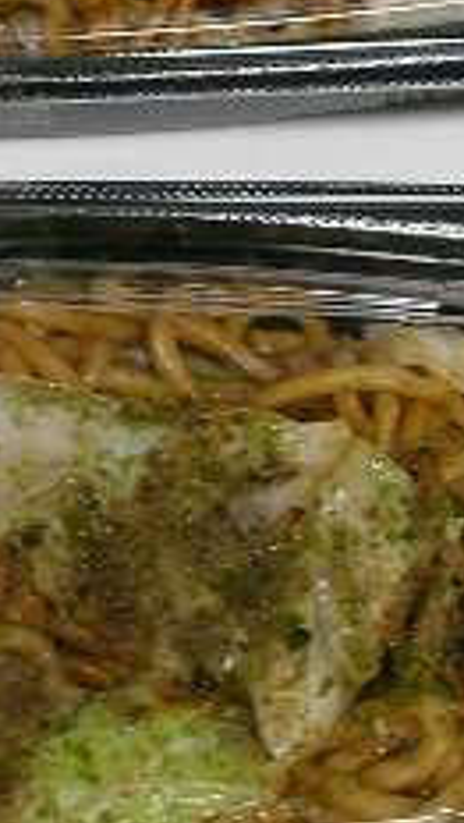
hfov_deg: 10.7
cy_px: 284
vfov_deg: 18.7
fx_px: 2486
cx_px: 191
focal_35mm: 114
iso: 100
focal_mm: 5.8
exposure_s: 1/12.5
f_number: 3.5
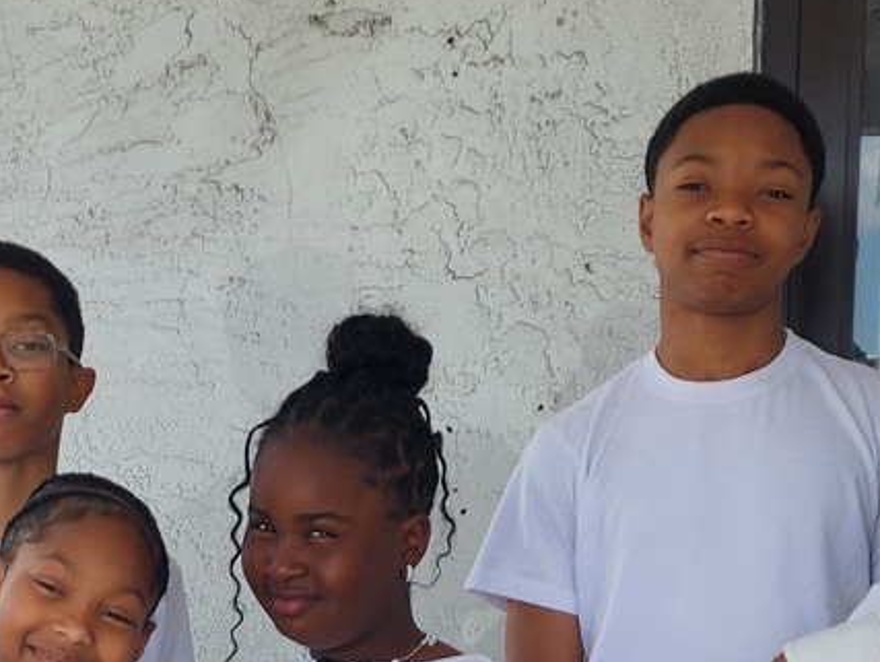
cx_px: 243
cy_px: 780
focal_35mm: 93
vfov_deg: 15.4
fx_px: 2366
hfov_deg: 20.9
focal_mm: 6.4
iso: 12
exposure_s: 1/553
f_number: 1.8
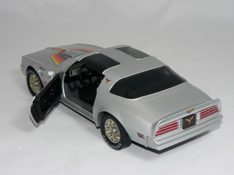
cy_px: 88
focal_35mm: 71
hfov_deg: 27.4
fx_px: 480
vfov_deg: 20.7
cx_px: 117
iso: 80
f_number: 3.2
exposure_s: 1/60
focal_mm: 11.8
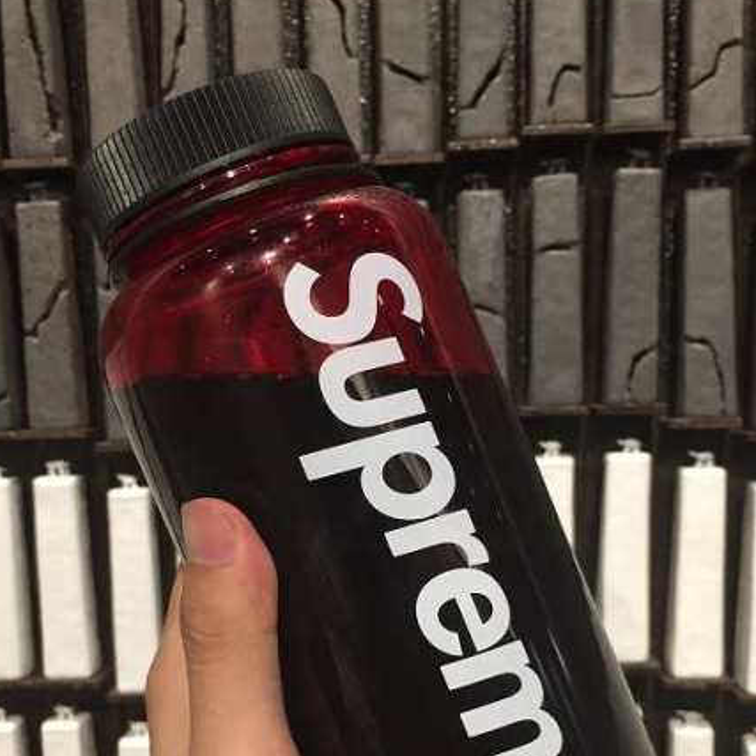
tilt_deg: -7.5
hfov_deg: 40.0
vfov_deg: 39.2
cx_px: 359
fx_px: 1038
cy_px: 540
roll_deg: +0.0
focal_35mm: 42
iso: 100
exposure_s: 1/30
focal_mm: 4.15
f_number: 2.2
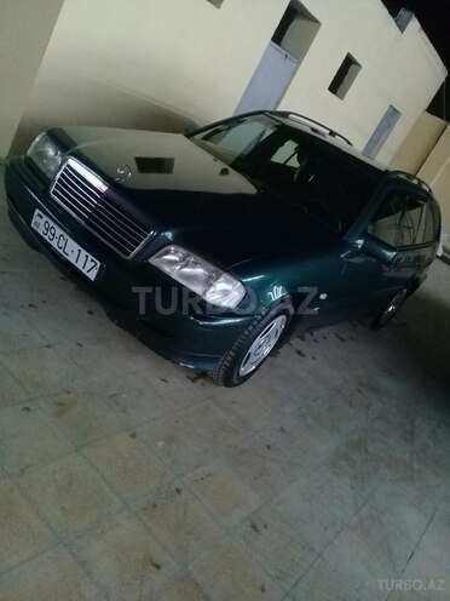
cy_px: 300
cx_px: 225
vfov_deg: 58.4
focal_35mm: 31
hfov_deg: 45.4
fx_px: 537
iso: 640
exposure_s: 1/20
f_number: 2.2
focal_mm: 3.3
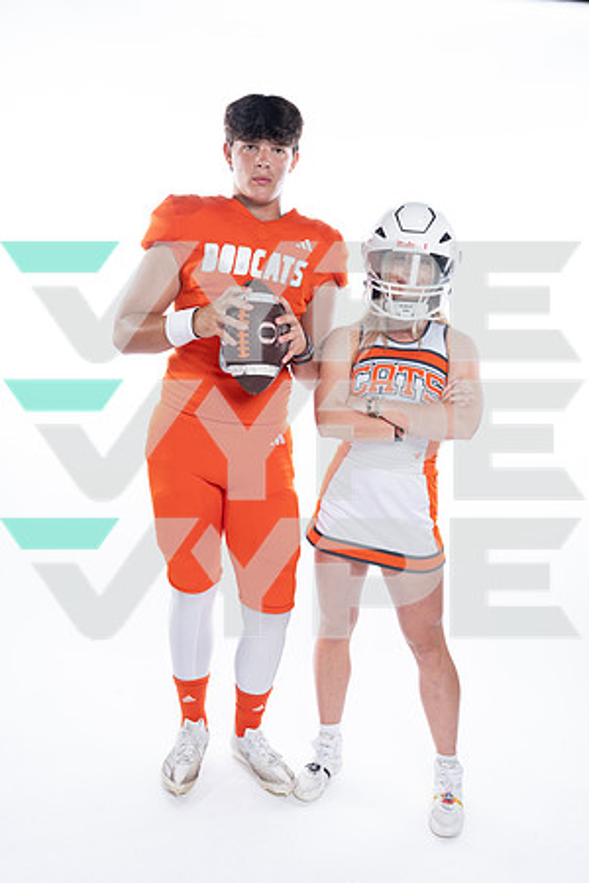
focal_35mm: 34
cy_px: 442
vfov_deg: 55.8
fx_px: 834
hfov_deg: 38.9
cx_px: 294
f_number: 5.6
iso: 400
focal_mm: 34
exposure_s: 1/250
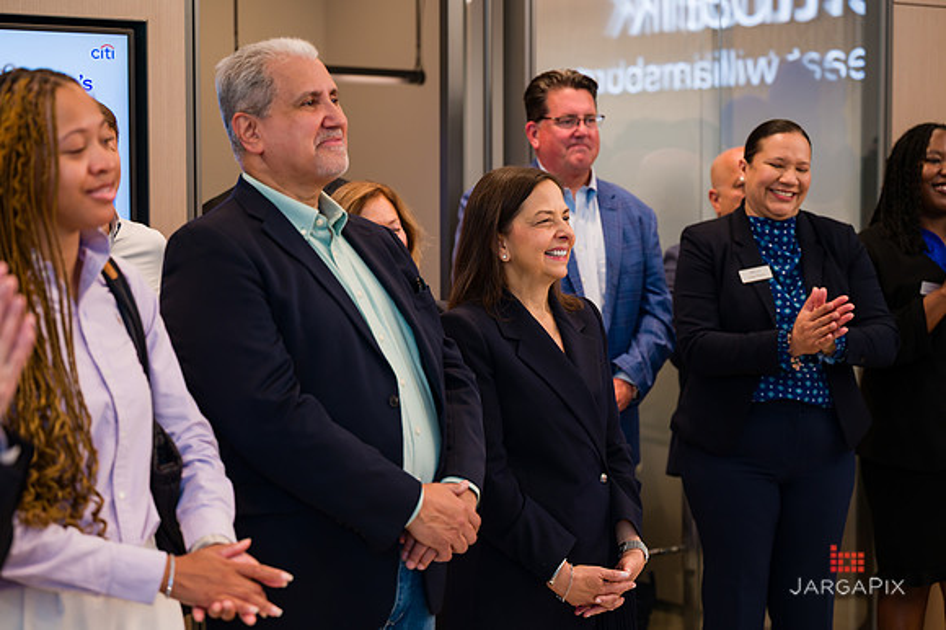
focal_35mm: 73
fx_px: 1919
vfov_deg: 18.6
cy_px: 315
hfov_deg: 27.7
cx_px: 473
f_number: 3.2
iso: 400
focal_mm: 71
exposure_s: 1/200
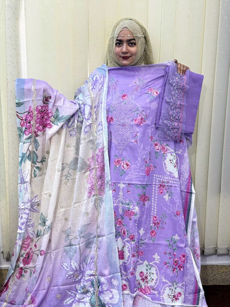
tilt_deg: -11.6
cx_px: 115
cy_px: 154
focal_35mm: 48
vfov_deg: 39.7
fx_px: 425
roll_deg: -1.2
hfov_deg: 30.3
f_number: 1.78
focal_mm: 6.76
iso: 64
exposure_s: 1/270
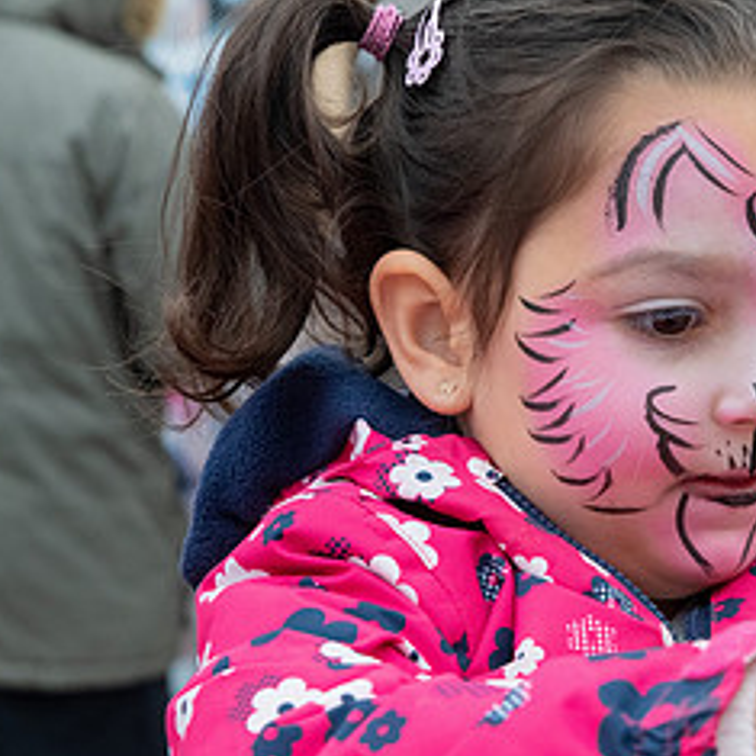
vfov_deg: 13.4
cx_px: 679
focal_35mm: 130
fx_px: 3212
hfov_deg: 13.3
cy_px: 465
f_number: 6.3
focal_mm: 62
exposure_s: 1/160
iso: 1400
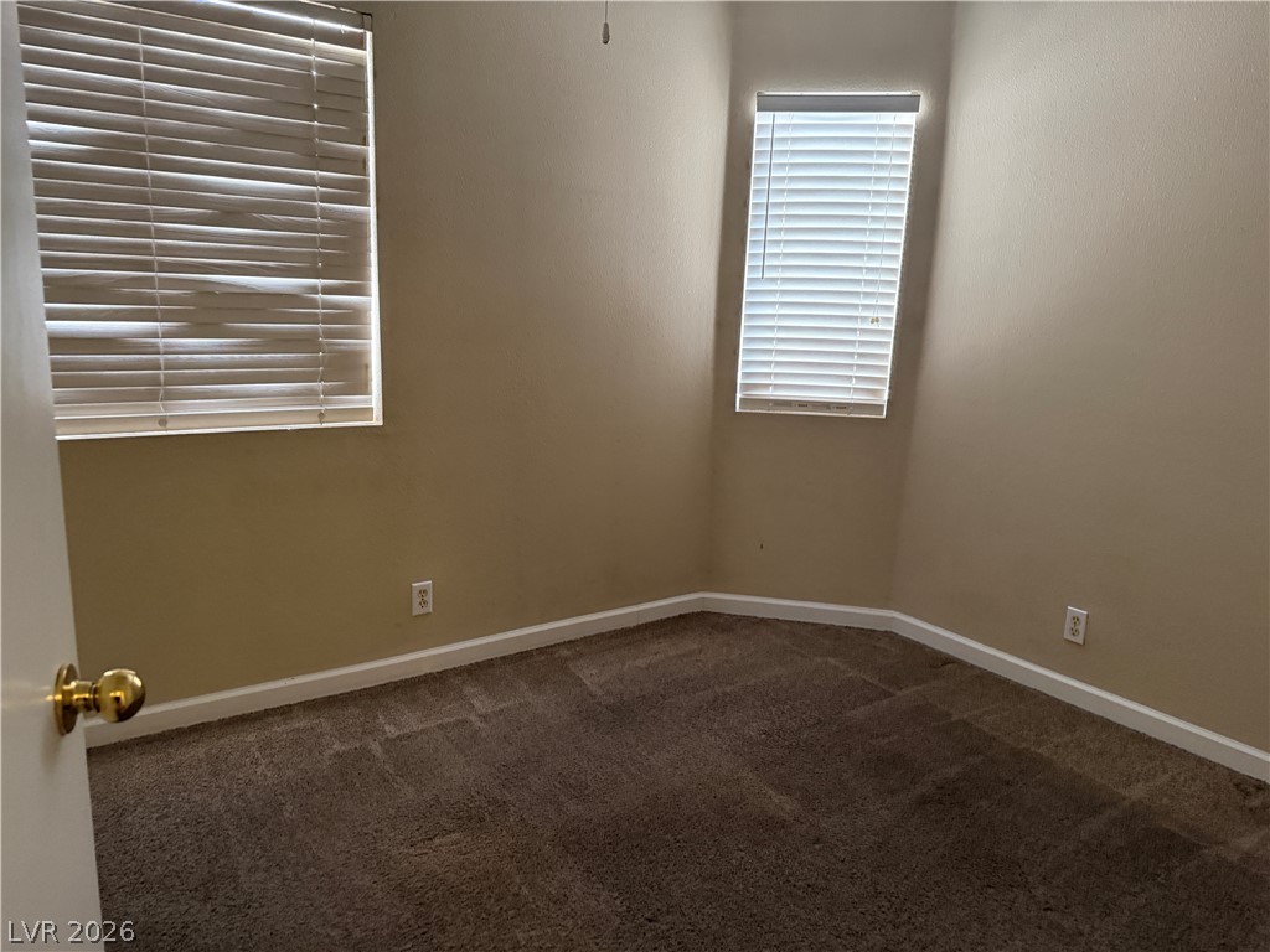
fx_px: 881
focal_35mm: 24
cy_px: 476
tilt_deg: -11.0
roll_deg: -2.4
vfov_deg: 56.8
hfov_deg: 71.6
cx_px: 635
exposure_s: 1/60
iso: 800
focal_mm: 6.76
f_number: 1.78
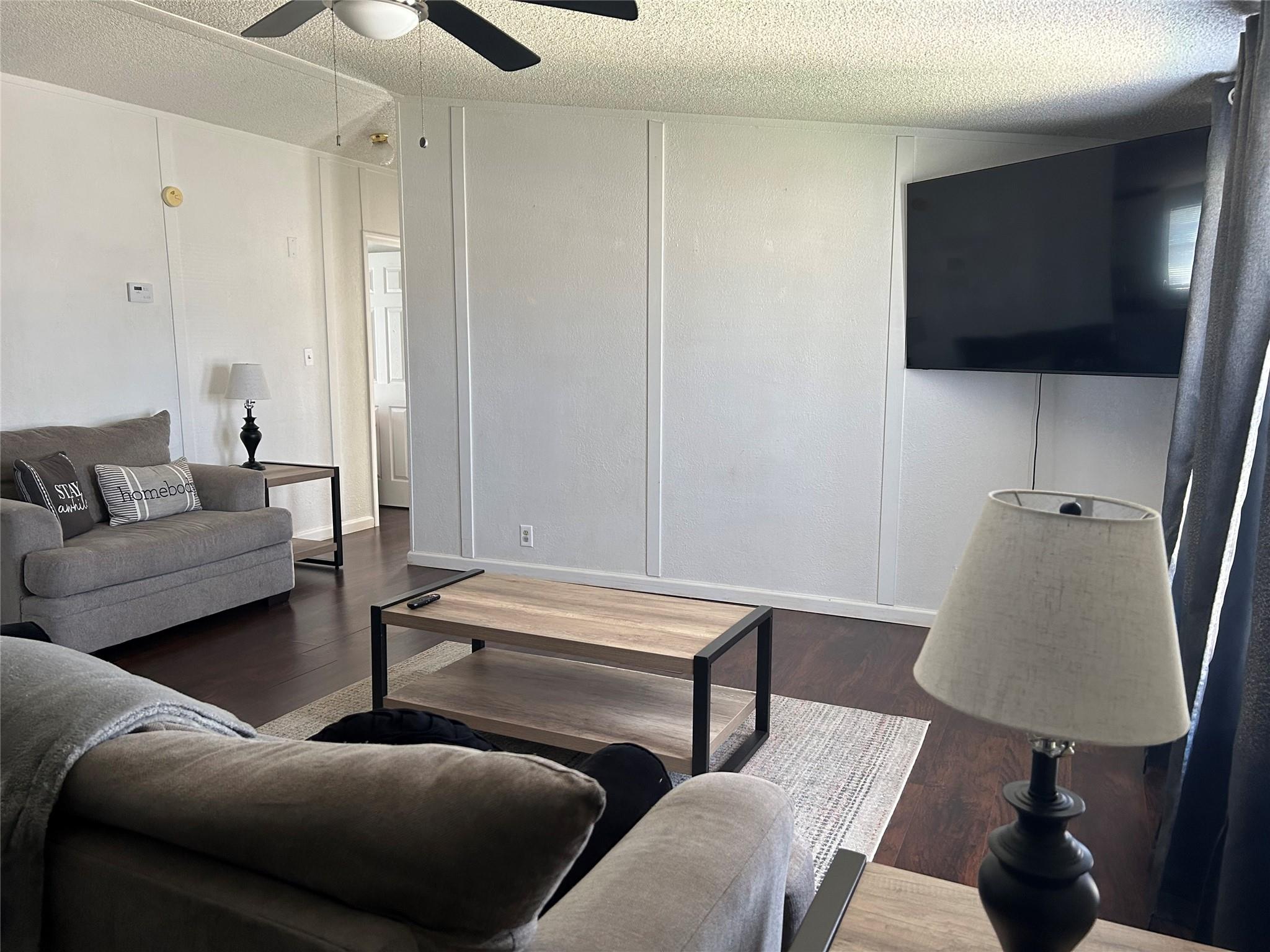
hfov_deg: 67.3
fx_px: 954
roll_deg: +0.0
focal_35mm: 26
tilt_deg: -7.8
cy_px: 476
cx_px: 635
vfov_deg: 53.1
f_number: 1.5
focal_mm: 5.7
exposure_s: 1/60
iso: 160
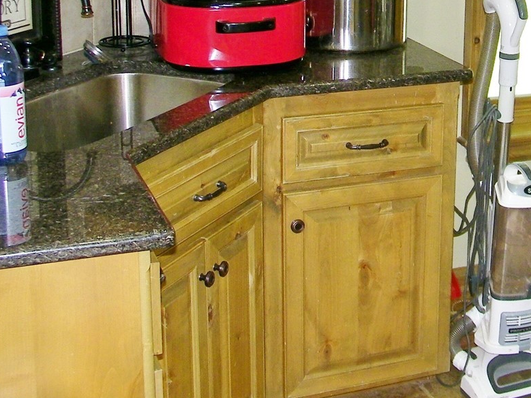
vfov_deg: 20.7
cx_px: 473
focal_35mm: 69
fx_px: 1058
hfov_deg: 27.2
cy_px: 5
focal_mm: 5
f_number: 3.5
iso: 80
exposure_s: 1/30
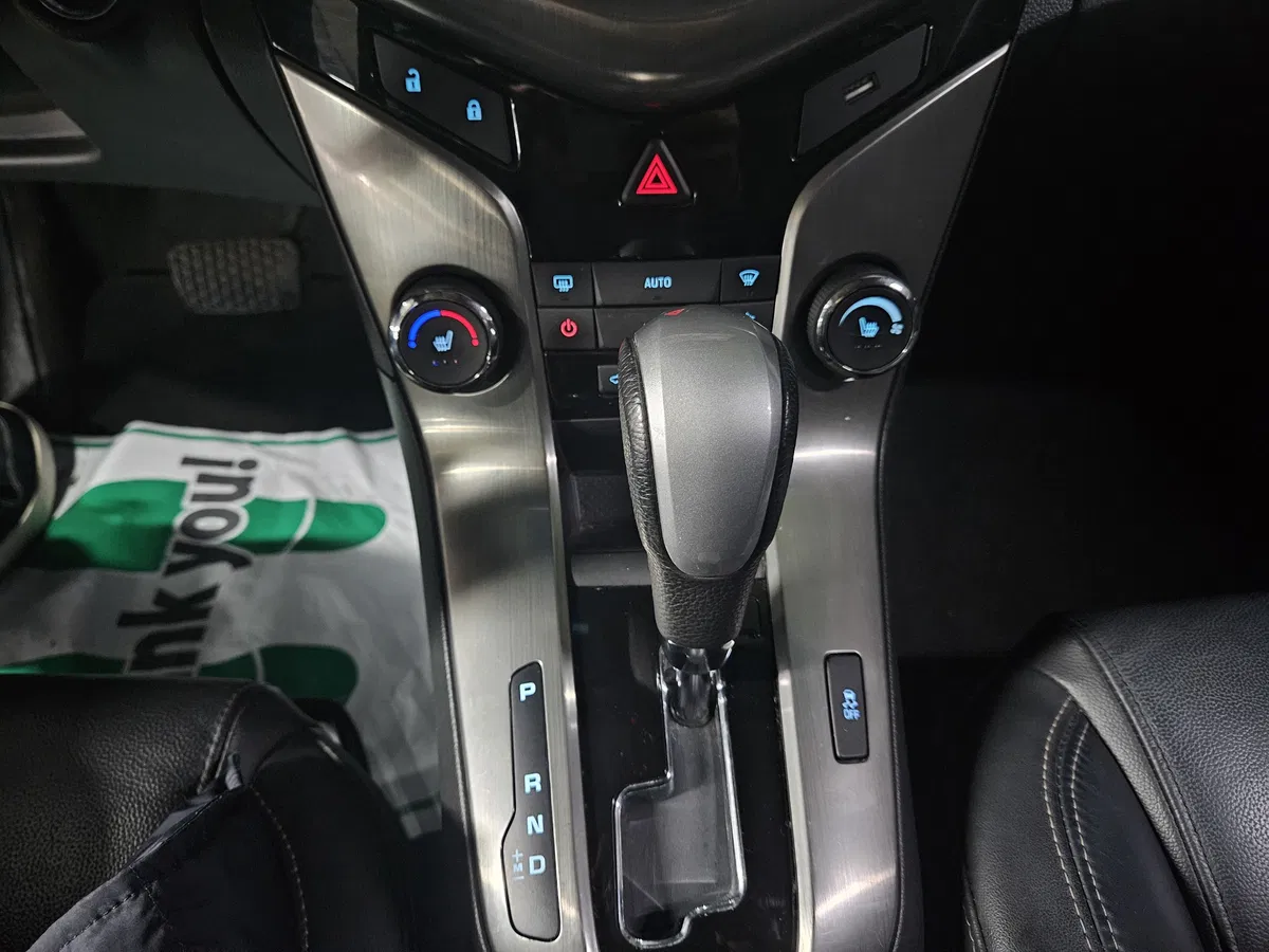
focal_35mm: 23
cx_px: 634
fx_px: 843
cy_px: 476
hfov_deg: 73.9
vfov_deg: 58.9
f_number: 1.8
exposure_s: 1/24
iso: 800
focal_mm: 5.4
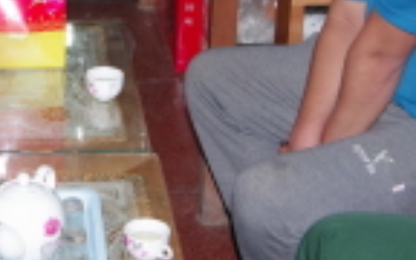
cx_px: 58
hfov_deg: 17.0
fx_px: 1372
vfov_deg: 10.8
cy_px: 87
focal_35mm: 121
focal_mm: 21
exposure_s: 1/50
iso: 800
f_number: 4
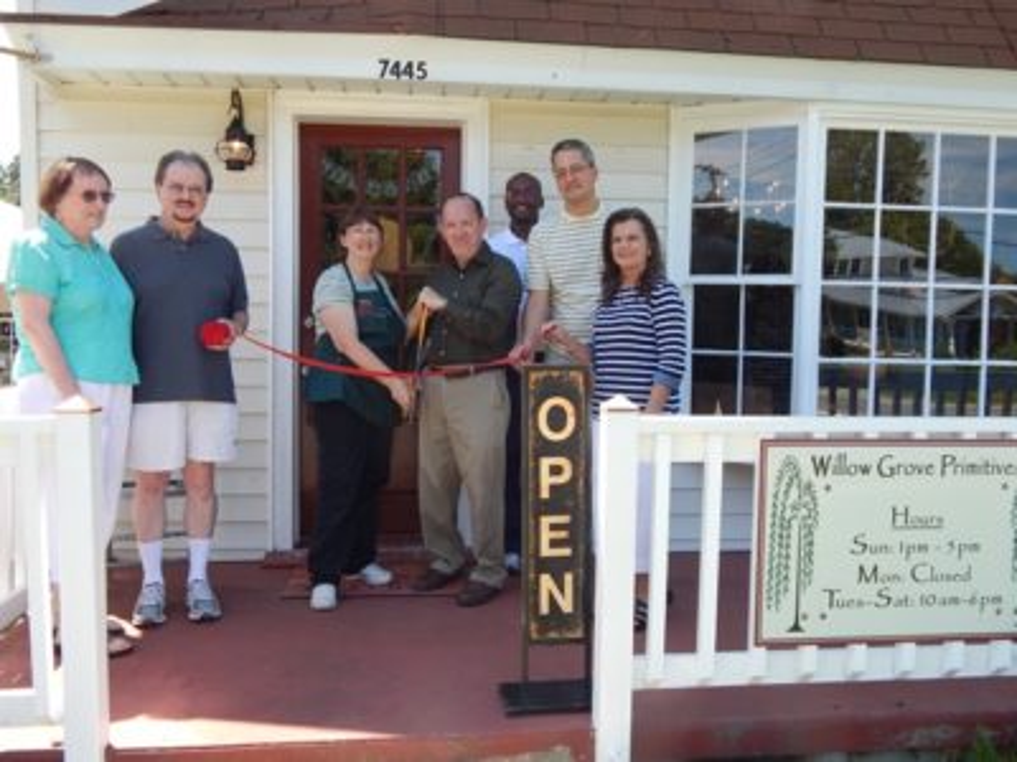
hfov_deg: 58.4
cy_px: 381
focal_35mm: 31
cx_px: 508
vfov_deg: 45.4
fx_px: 911
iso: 125
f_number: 3.2
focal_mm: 5.6
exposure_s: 1/400
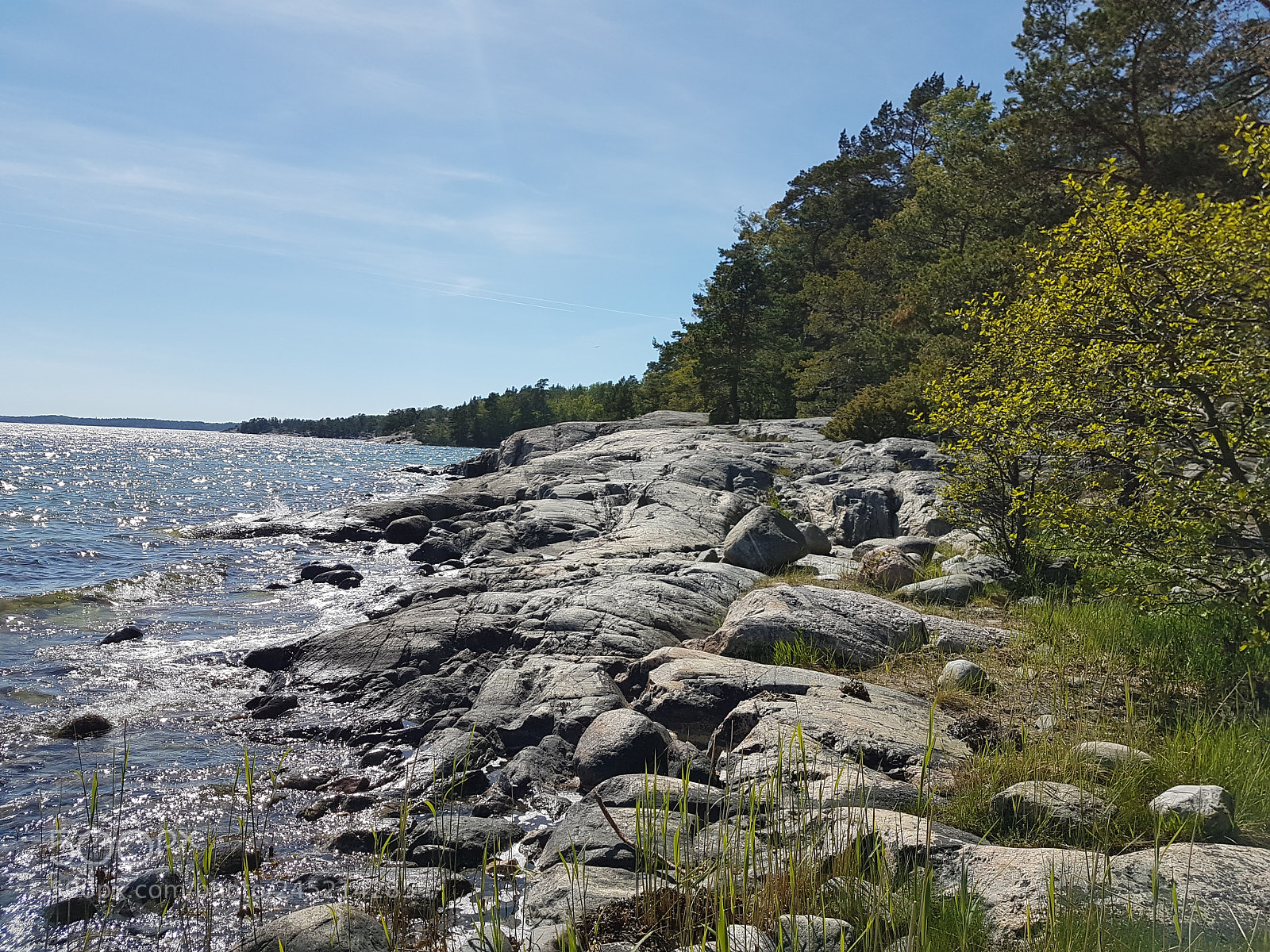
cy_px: 476
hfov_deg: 67.3
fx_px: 954
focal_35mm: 26
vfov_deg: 53.1
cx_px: 635
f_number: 1.7
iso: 40
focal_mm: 4.2
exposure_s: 1/3480
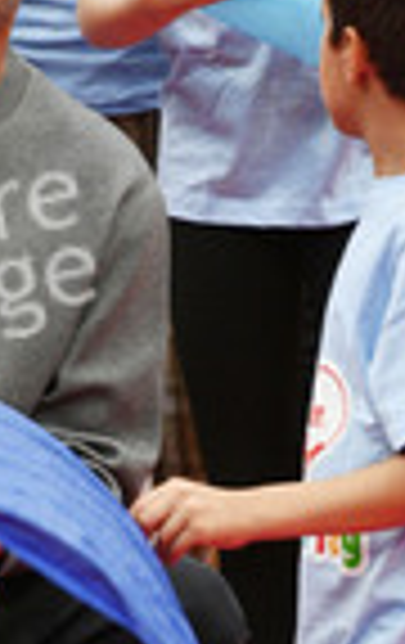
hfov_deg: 1.5
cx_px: -4
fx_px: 14971
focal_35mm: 852
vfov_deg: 2.5
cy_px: 504
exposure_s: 1/200
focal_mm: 300
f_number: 5.6
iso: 6400
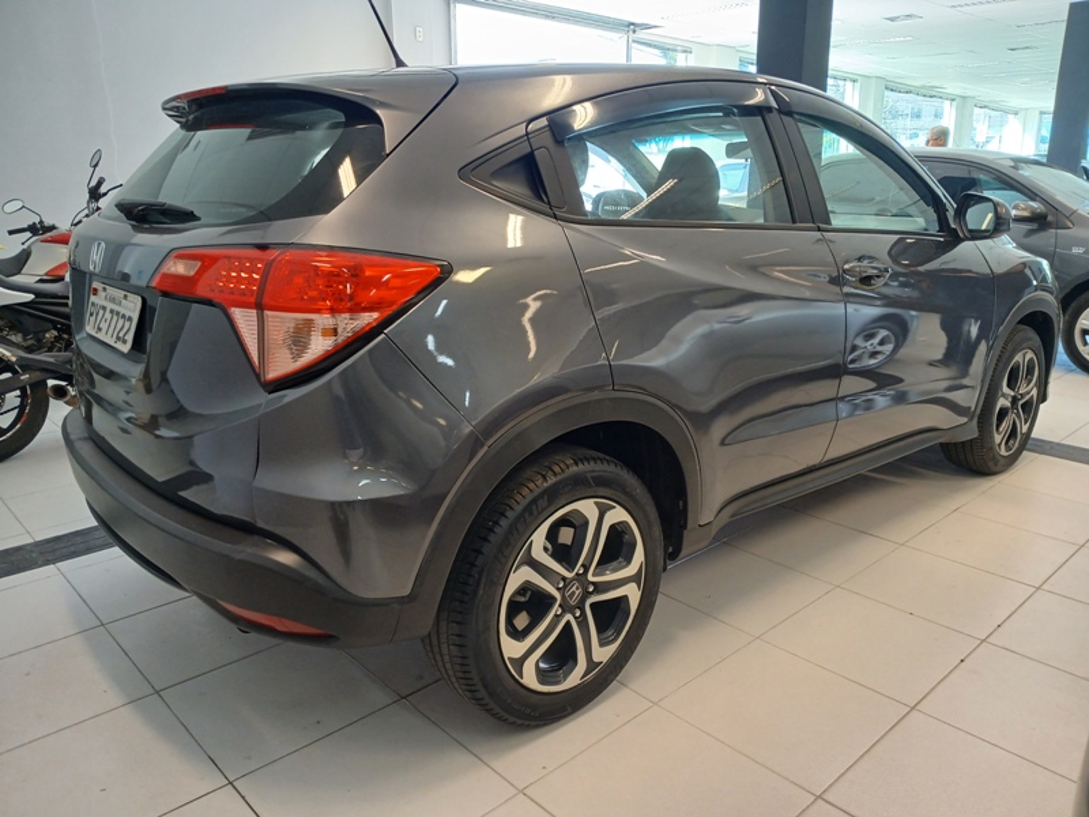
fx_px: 818
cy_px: 408
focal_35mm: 26
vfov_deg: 53.1
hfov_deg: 67.3
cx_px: 544
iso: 200
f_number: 1.8
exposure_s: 1/60
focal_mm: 3.98
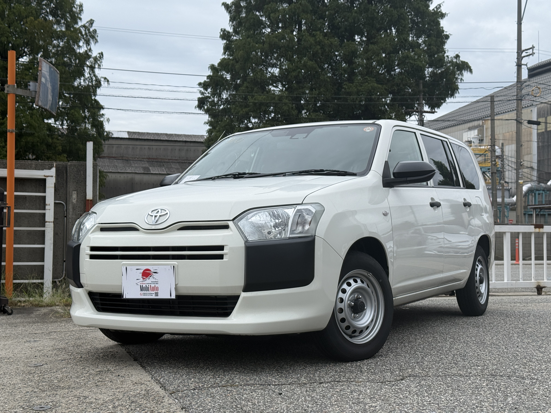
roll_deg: -0.2
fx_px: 764
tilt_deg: +2.7
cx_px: 276
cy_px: 206
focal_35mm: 48
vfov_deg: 30.3
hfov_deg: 39.7
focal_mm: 6.76
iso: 64
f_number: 1.78
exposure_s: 1/2208
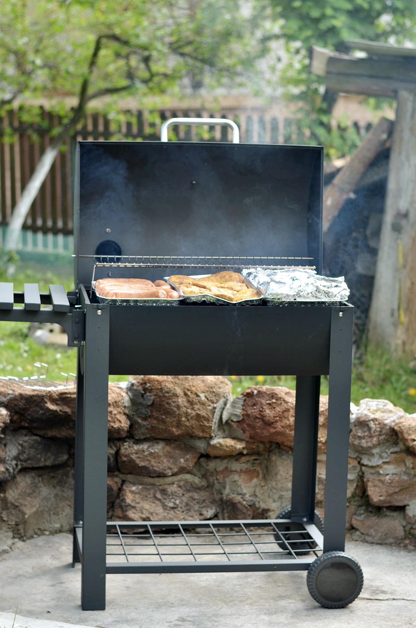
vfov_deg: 27.0
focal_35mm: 75
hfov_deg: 18.1
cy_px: 314
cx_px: 208
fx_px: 1306
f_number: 2.8
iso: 100
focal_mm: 50
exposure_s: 1/320
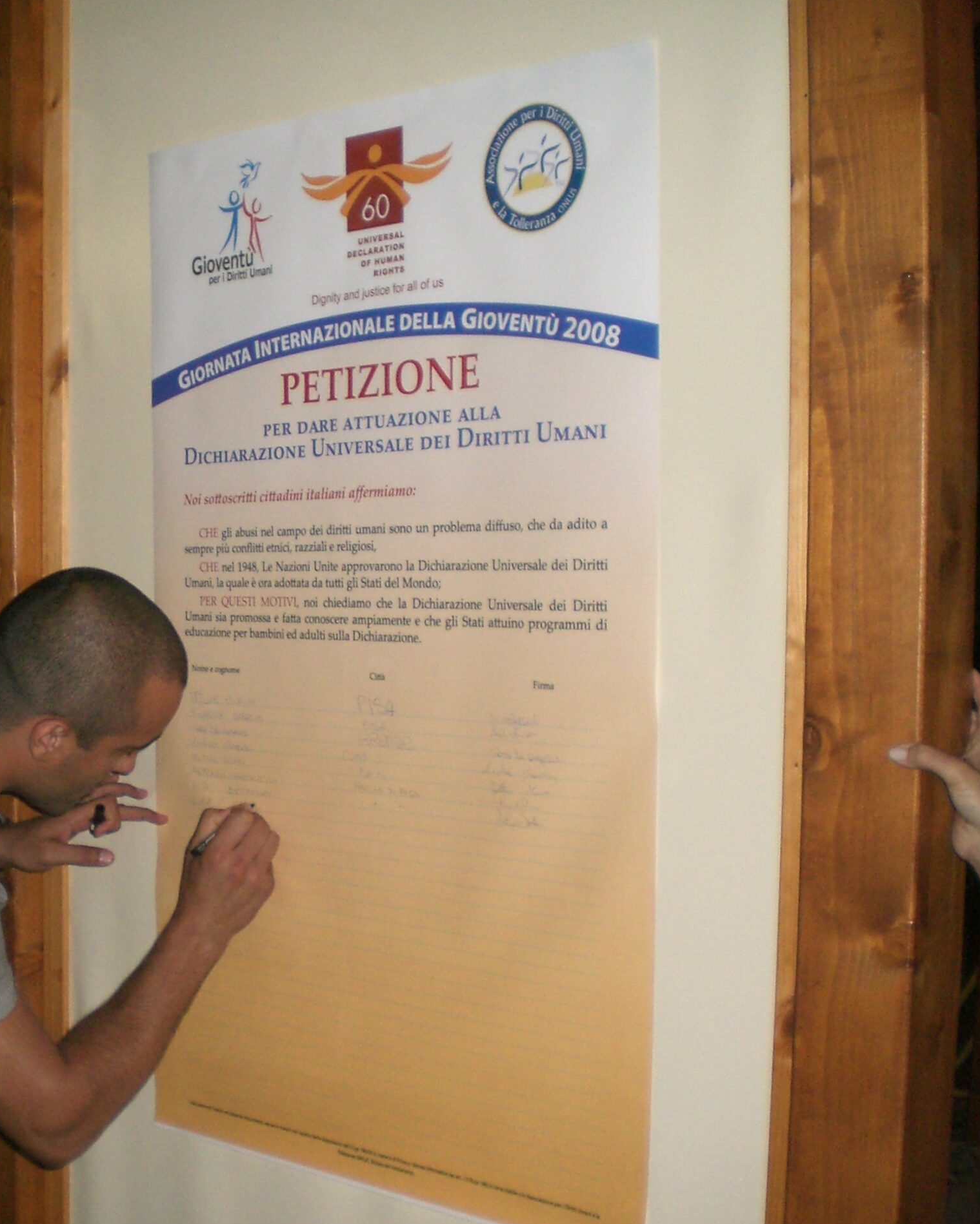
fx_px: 1813
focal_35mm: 50
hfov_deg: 29.7
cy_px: 615
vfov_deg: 37.3
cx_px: 219
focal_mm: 6.3
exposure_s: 1/60
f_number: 3.1
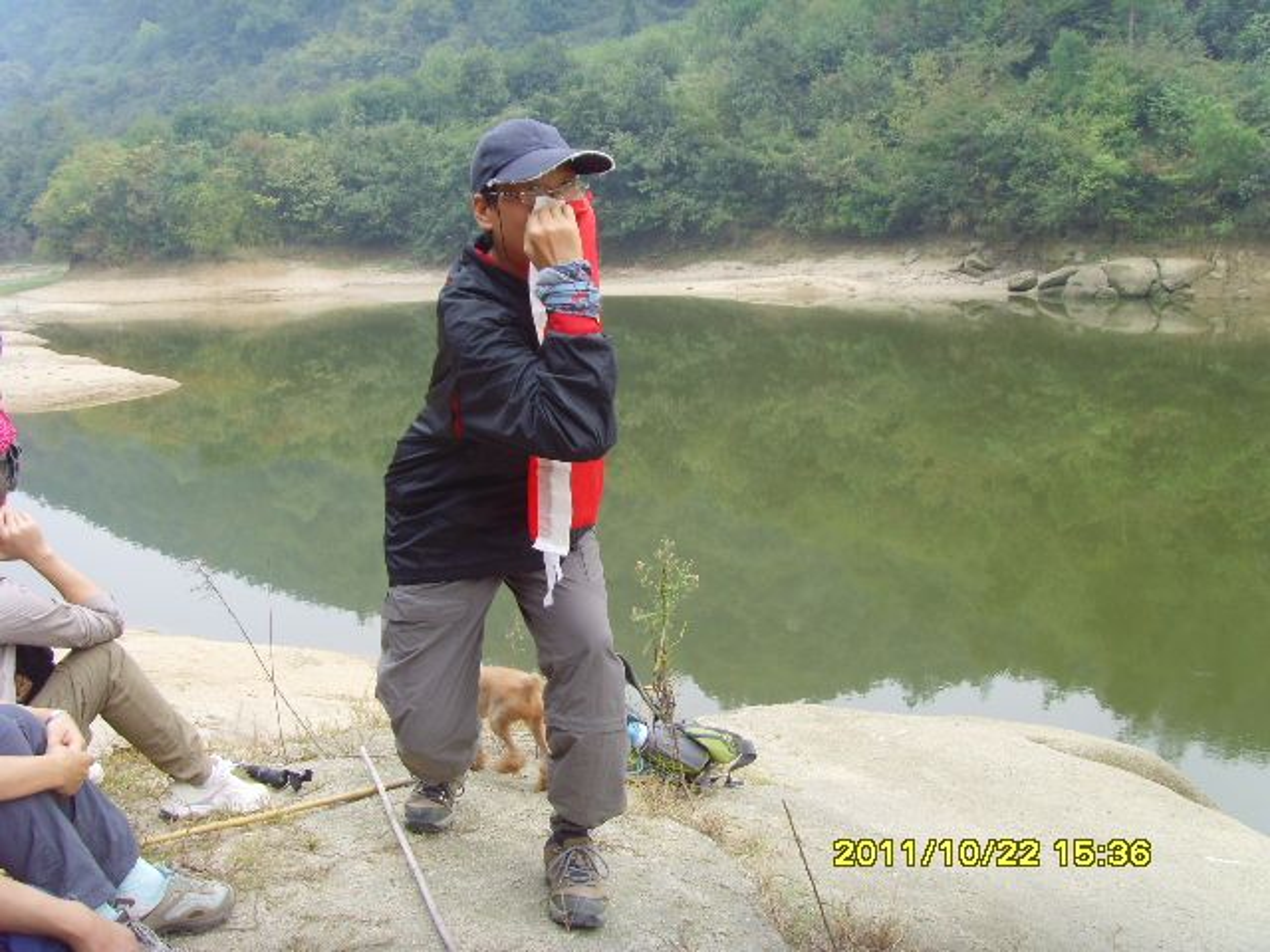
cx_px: 635
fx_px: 1431
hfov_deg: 47.9
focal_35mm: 39
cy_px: 476
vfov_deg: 36.8
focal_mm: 6.6
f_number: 3.5
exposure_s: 1/90
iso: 80
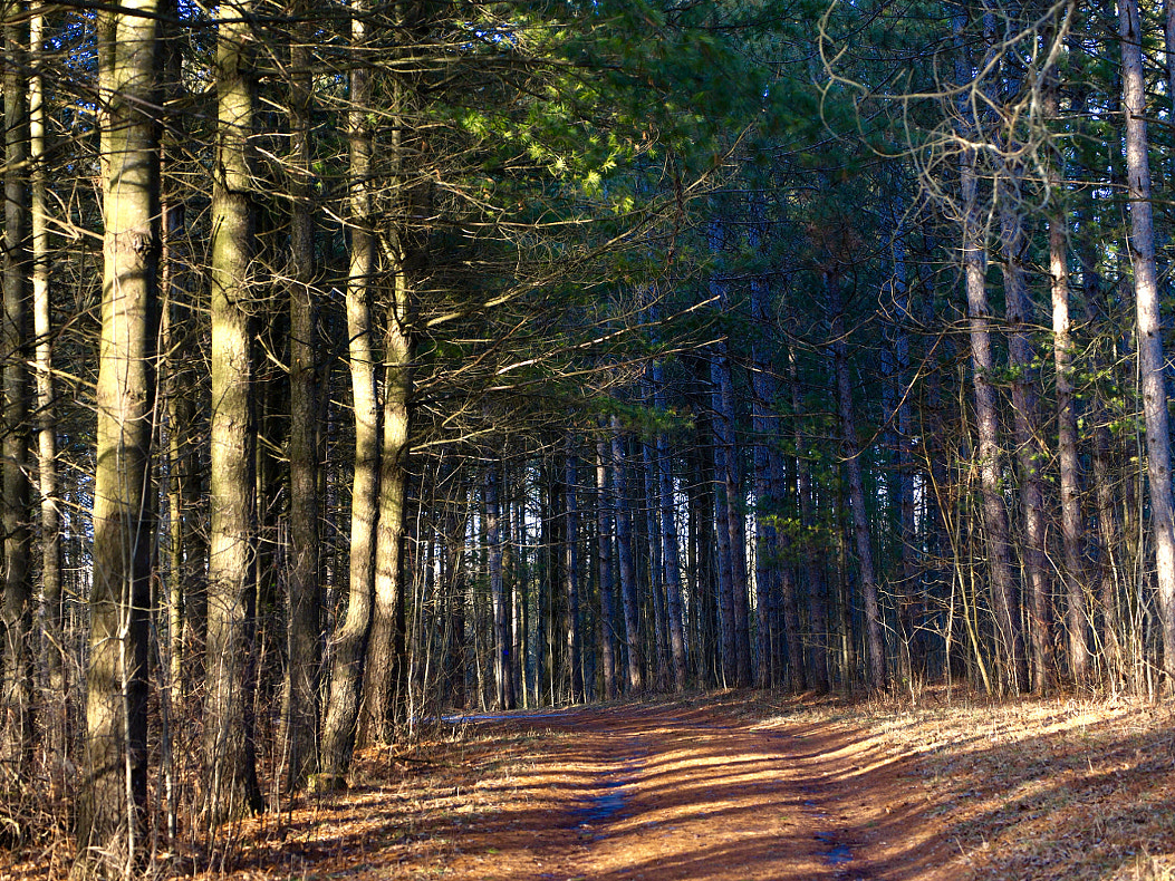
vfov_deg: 20.2
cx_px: 586
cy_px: 369
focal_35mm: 73
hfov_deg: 26.7
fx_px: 2478
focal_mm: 50
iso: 360
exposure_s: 1/200
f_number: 4.5
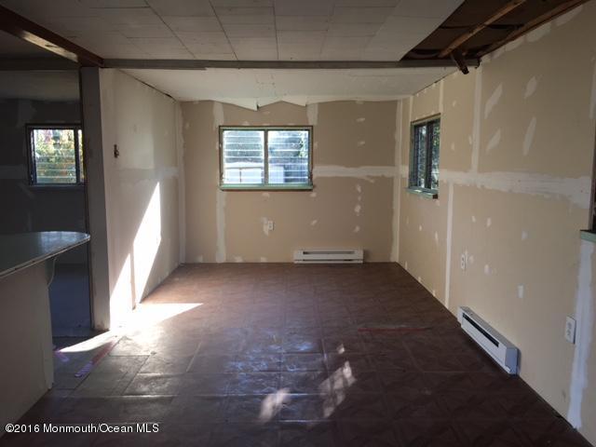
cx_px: 298
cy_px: 224
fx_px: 499
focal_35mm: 29
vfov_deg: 48.2
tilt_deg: -6.5
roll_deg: +0.5
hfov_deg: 61.7
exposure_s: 1/120
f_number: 2.2
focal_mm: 4.15
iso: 40
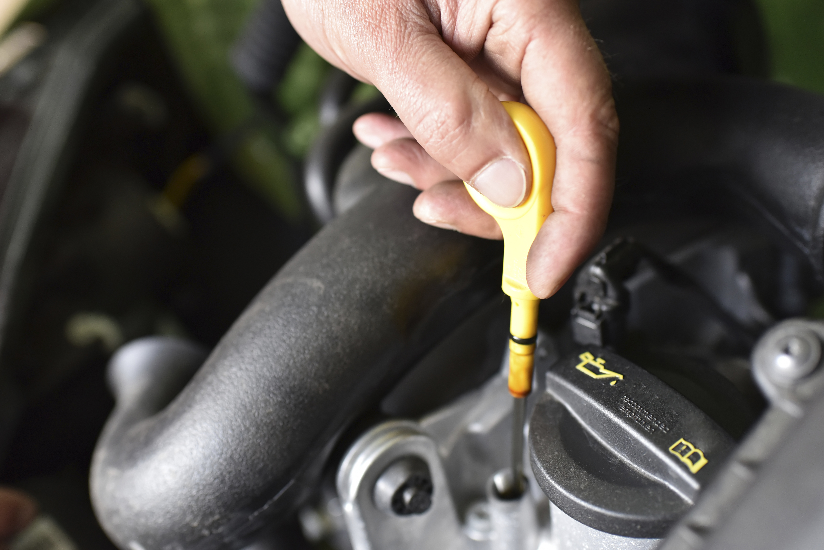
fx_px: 824
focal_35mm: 36
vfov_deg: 36.9
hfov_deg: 53.1
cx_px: 408
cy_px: 277
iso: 1600
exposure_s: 1/400
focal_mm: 35
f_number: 2.8
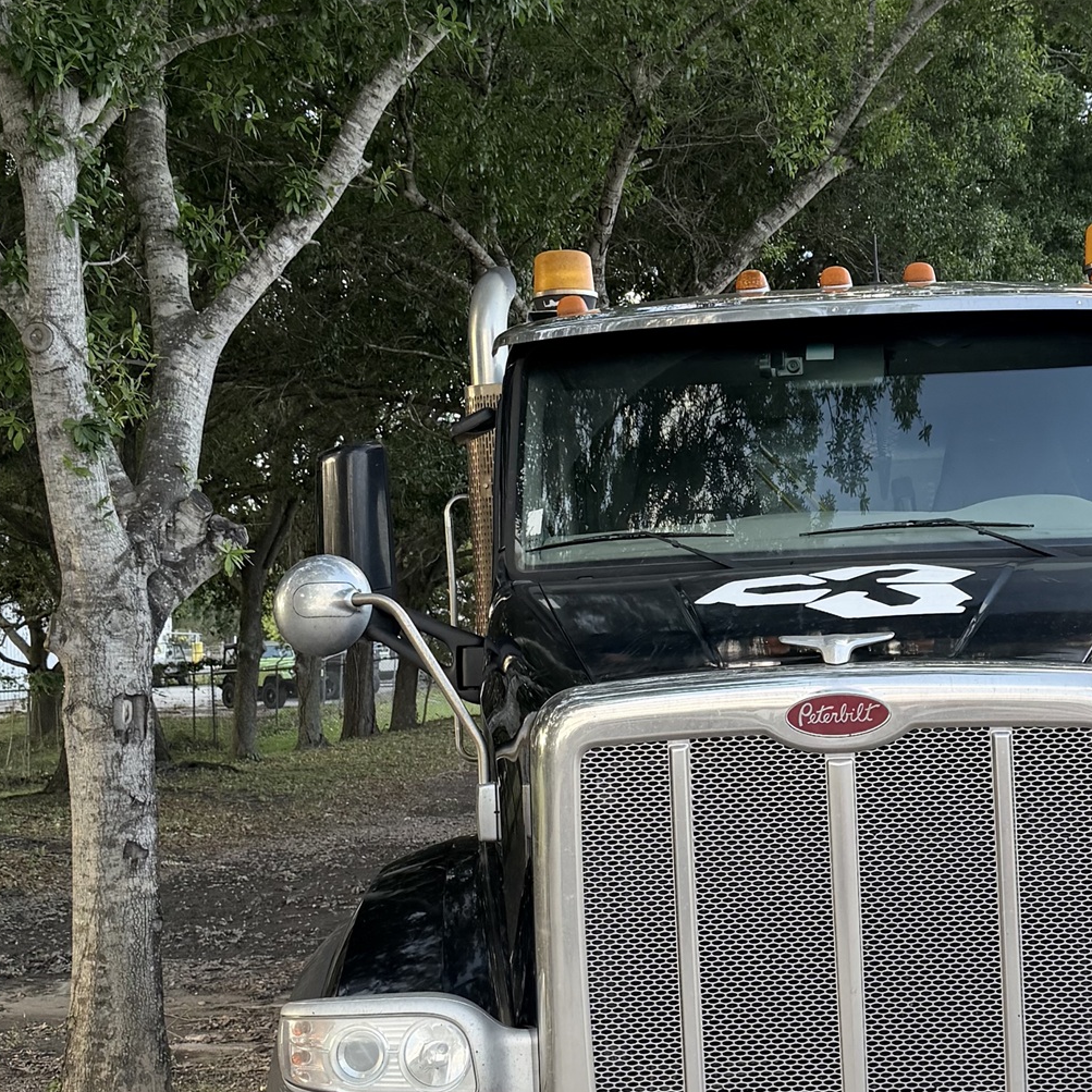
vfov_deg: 29.5
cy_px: 591
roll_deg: +0.7
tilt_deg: -1.2
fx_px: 2070
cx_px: 776
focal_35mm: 58
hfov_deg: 29.2
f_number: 1.78
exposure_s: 1/695
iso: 100
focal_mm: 6.76
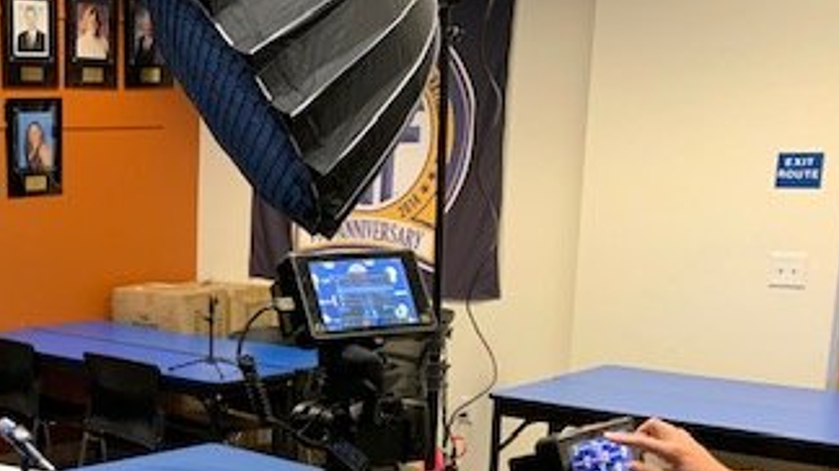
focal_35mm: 56
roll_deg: +1.1
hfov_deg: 34.3
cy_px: 435
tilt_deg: -11.5
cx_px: 21
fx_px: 1245
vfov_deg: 20.9
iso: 250
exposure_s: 1/60
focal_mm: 4.25
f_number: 1.8
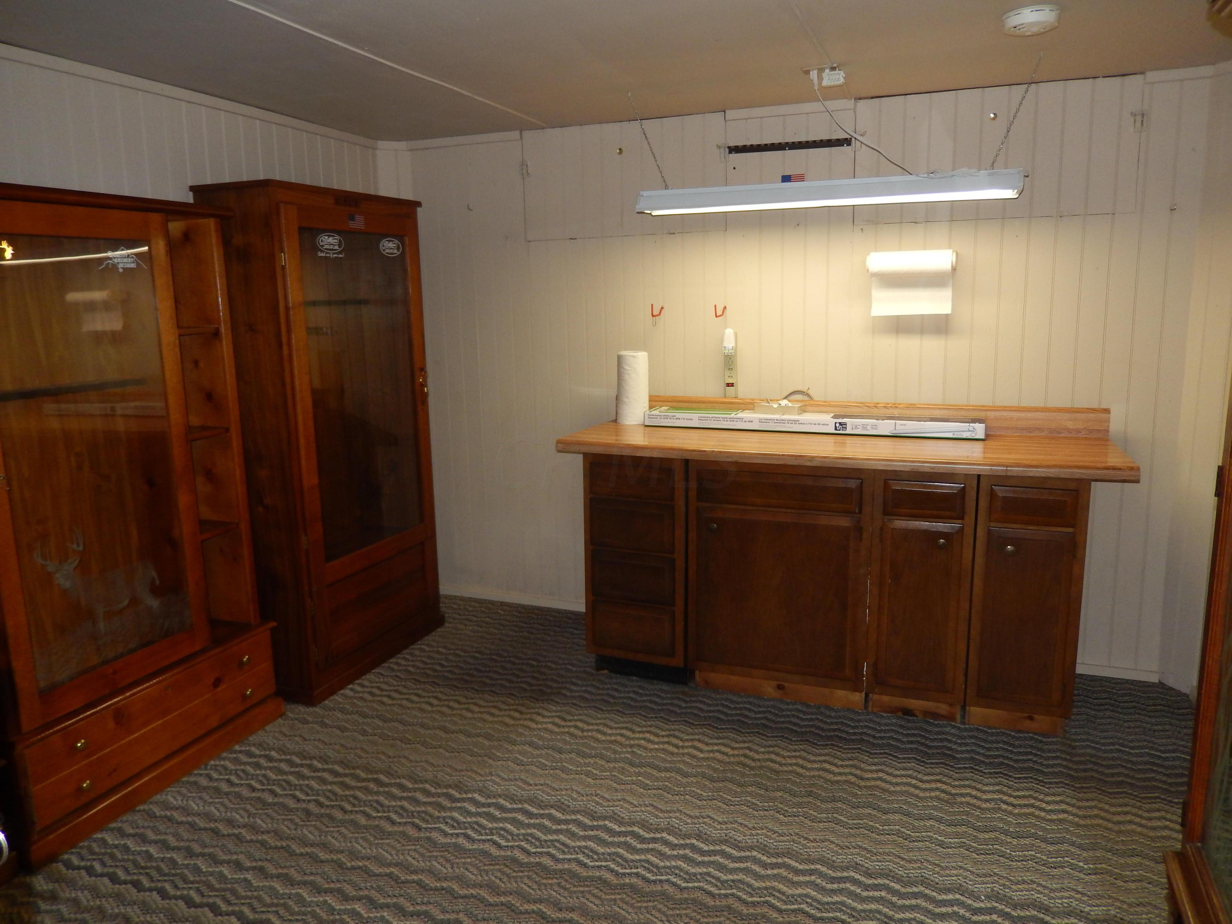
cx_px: 616
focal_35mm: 25
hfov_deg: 69.4
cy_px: 462
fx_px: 890
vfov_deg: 54.9
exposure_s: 1/30
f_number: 3.4
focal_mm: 4.5
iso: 200
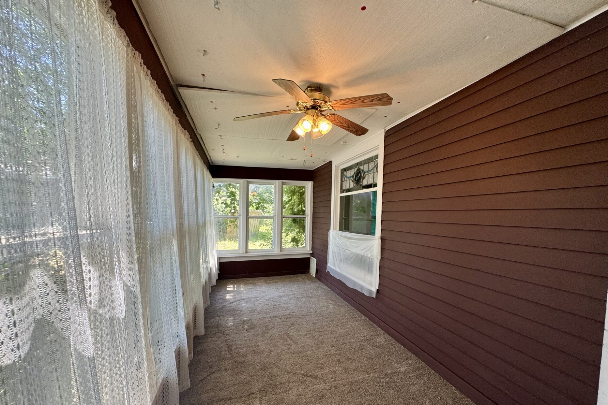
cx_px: 306
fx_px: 253
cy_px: 230
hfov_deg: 100.4
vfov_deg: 76.9
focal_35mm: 15
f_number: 2.2
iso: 100
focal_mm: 2.22
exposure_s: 1/120
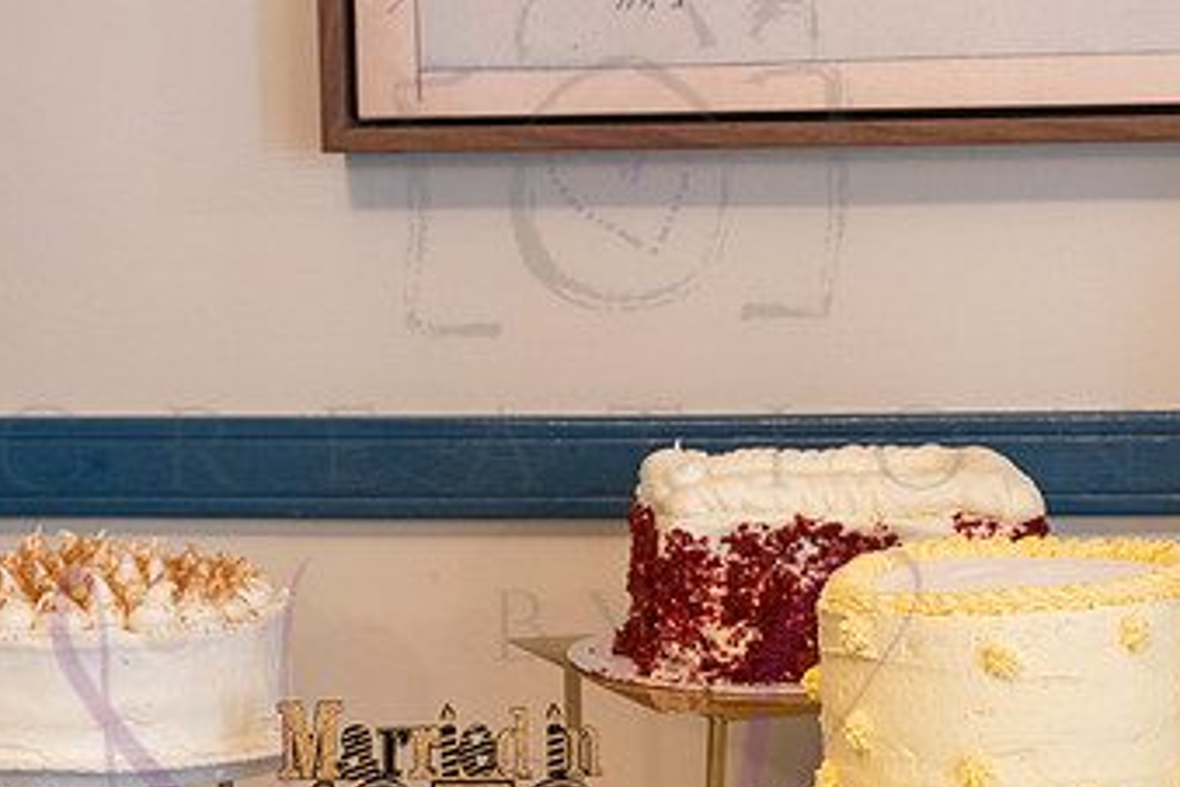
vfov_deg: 9.0
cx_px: 648
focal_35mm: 153
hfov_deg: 13.4
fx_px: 5015
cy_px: 614
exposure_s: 1/40
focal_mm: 87
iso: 1600
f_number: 6.3
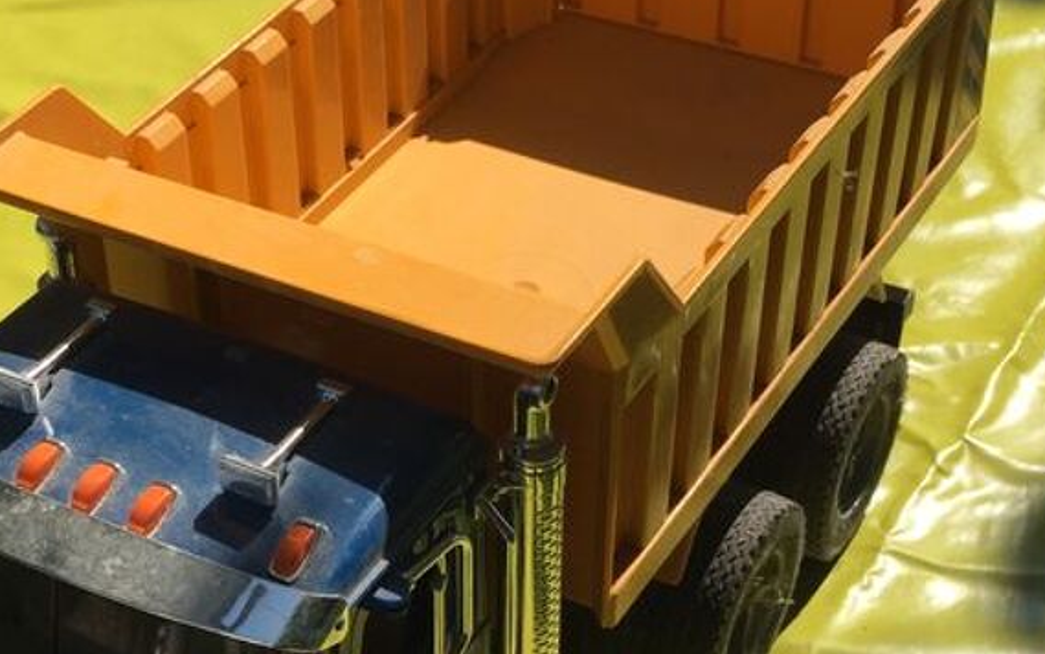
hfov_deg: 28.2
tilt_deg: -42.5
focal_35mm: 72
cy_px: 587
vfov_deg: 17.8
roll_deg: +5.9
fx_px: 2051
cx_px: 257
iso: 32
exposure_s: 1/2326
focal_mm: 4.15
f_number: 2.2
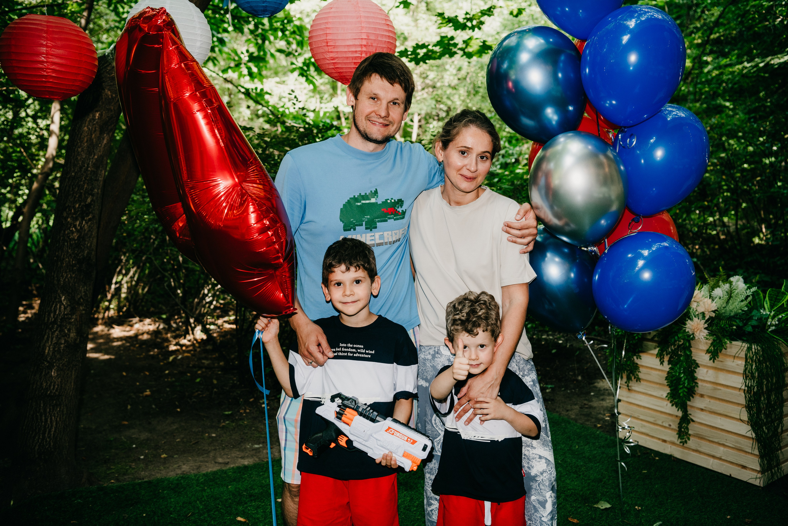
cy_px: 263
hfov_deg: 55.8
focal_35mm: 34
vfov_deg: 38.9
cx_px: 394
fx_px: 744
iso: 125
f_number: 3.5
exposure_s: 1/160
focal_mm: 34
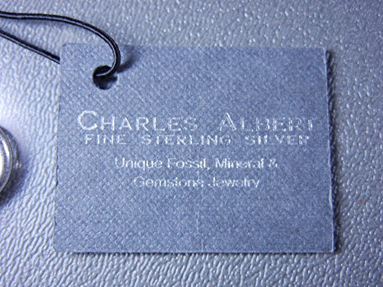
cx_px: 192
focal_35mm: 45
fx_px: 498
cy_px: 144
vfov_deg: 32.2
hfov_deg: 42.1
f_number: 3.8
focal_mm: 8.1
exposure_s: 1/60
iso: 375
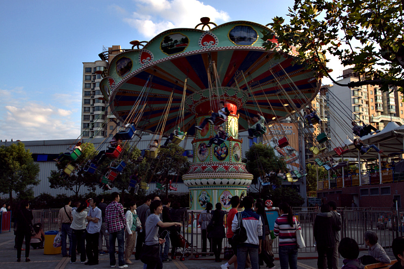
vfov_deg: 33.4
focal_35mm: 40
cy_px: 134
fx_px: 449
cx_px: 202
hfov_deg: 48.5
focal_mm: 25
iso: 200
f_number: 5.6
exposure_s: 1/125
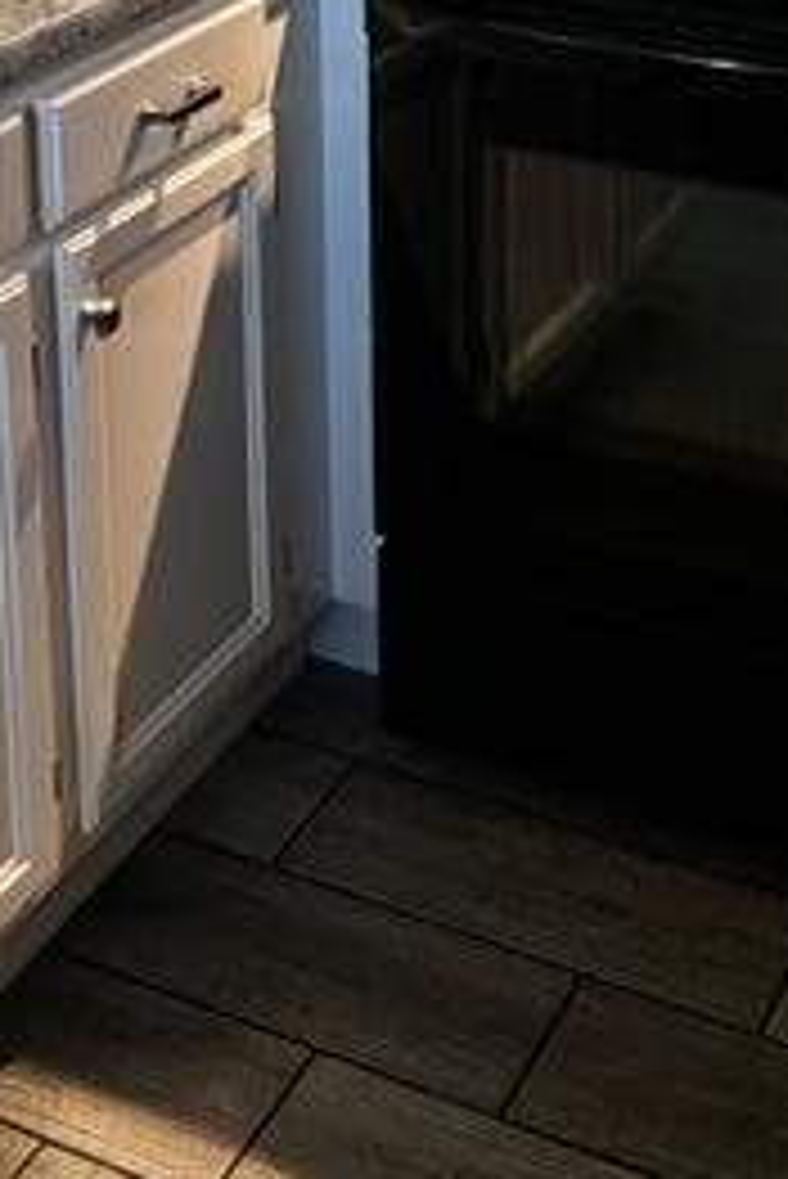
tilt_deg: -9.2
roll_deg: +0.6
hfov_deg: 20.6
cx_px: 495
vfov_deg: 27.1
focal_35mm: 66
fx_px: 2164
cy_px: -225
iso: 160
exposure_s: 1/60
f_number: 1.5
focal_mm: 5.7
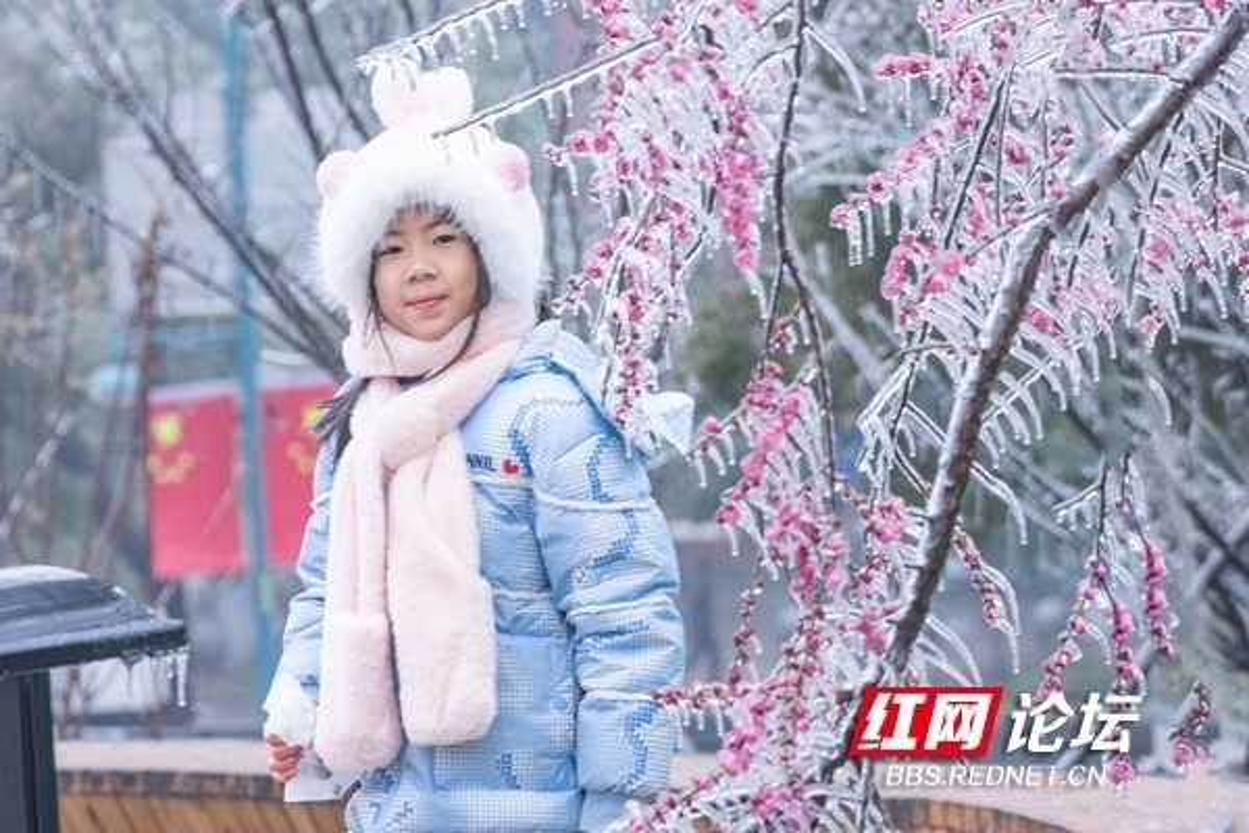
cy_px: 416
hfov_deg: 8.1
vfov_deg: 5.4
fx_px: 8846
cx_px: 624
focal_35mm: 255
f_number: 7.1
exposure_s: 1/60
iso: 200
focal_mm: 170
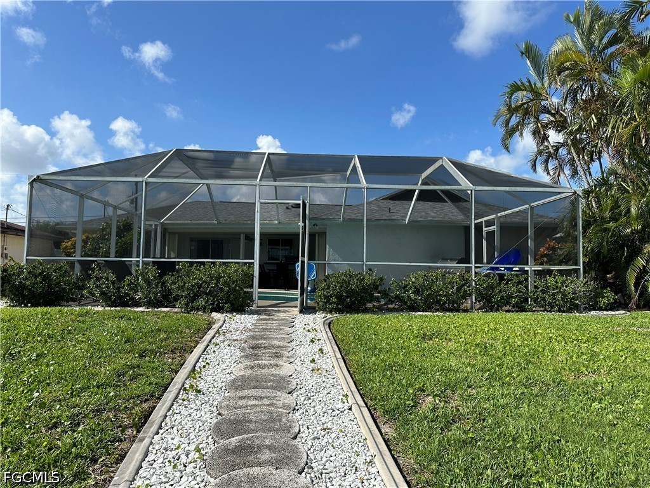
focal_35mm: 24
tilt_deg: +3.4
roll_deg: -0.2
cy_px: 244
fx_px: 451
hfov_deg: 71.6
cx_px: 325
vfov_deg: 56.8
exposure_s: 1/4762
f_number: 1.78
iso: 80
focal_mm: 6.86
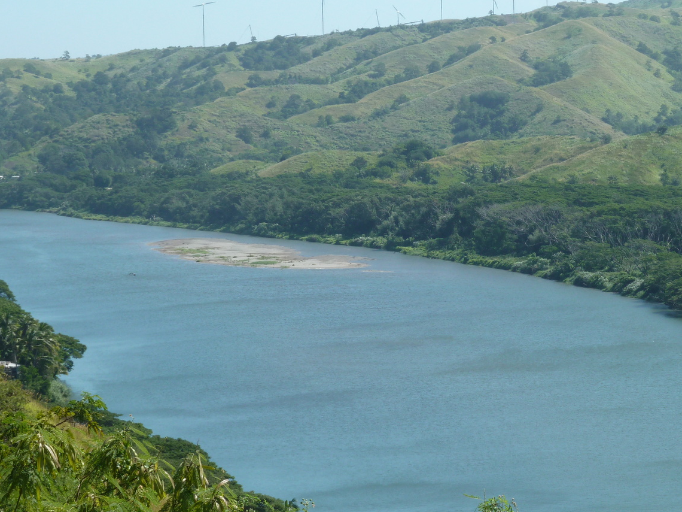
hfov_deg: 13.5
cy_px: 250
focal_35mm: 146
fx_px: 2876
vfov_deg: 10.2
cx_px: 438
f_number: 4.3
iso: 80
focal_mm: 17
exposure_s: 1/400
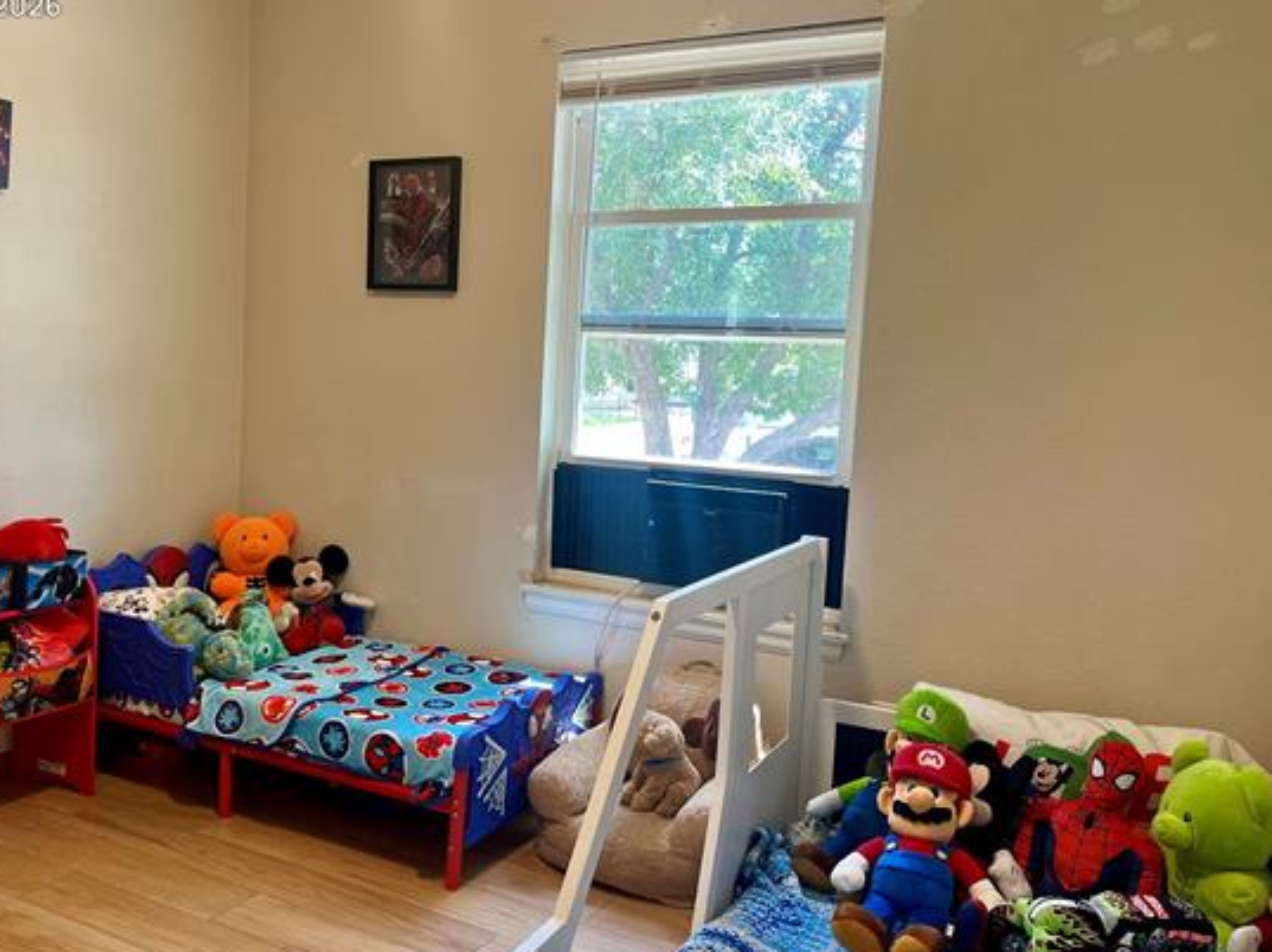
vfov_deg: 45.4
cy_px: 454
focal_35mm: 31
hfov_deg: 58.1
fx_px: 1138
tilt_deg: -4.7
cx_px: 533
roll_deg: -2.3
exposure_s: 1/120
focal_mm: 5.1
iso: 125
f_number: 1.6
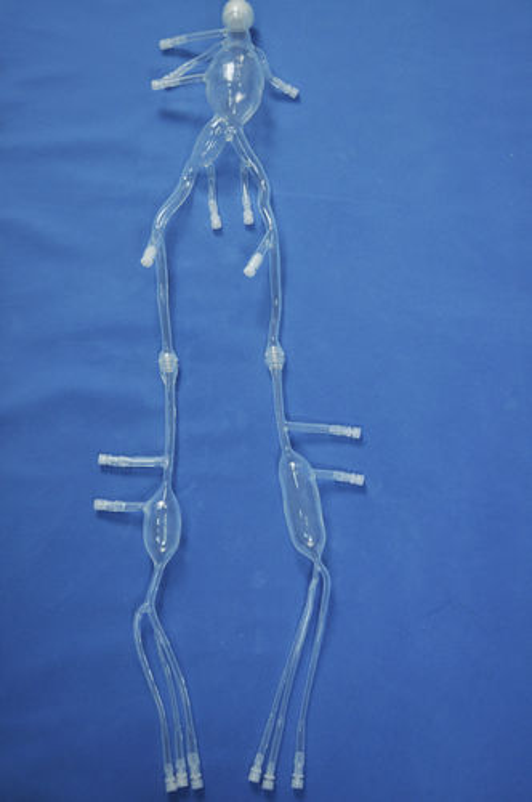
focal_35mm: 44
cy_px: 401
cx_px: 266
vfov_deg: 45.0
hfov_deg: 30.8
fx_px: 967
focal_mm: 29
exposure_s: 1/60
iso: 400
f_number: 4.5
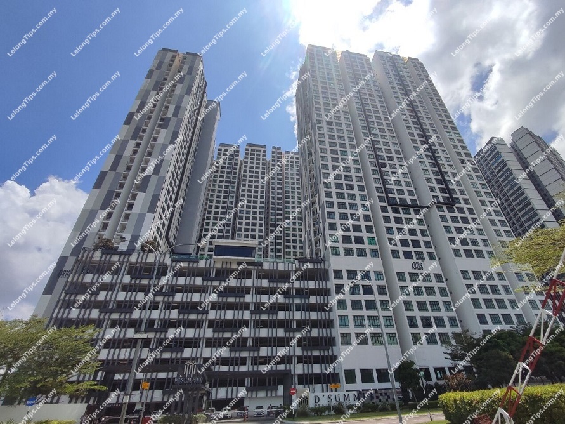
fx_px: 261
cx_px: 282
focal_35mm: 16
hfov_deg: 94.5
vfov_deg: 78.1
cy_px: 212
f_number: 2.2
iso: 50
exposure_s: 1/4000
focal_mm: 1.65
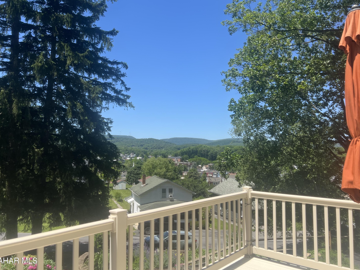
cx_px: 184
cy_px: 133
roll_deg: -1.1
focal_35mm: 27
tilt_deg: +2.9
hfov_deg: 65.3
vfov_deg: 51.4
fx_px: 281
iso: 50
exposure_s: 1/2915
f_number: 1.5
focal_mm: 5.7
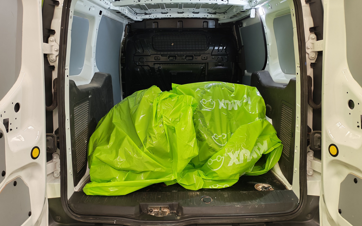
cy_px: 110
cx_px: 179
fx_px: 286
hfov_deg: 64.6
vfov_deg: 43.1
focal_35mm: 29
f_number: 1.9
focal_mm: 6.12
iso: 640
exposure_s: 1/100
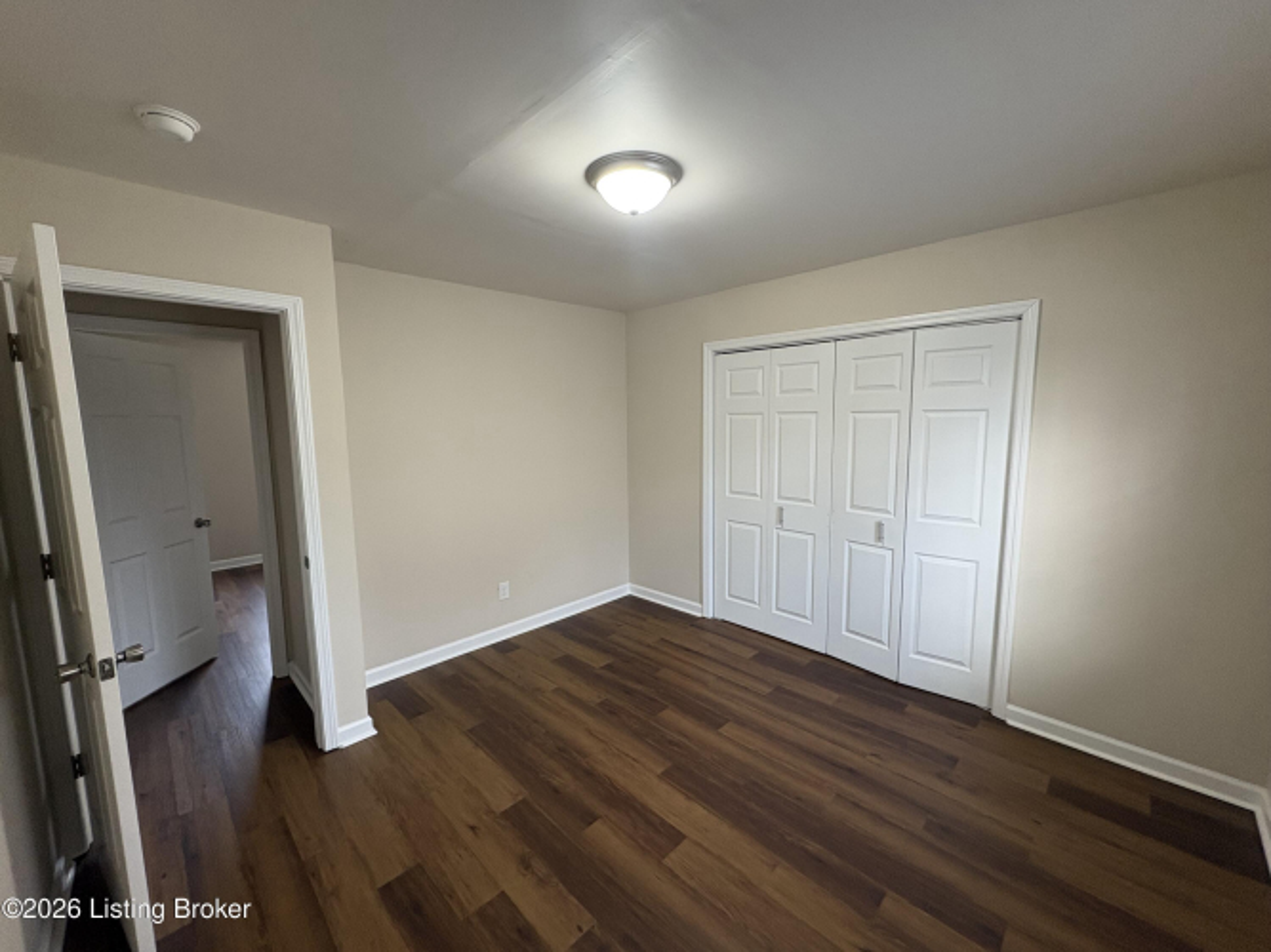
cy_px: 476
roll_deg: +1.0
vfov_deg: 85.7
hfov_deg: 102.1
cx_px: 636
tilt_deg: -7.6
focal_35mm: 14
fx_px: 514
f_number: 2.2
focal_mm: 2.22
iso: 200
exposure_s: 1/60
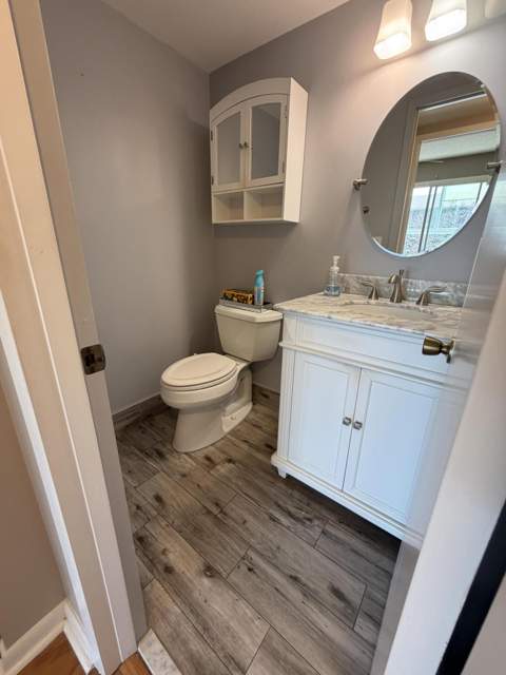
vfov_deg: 102.1
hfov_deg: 85.7
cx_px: 253
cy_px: 338
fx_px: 273
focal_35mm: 14
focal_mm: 2.22
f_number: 2.2
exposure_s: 1/60
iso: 250
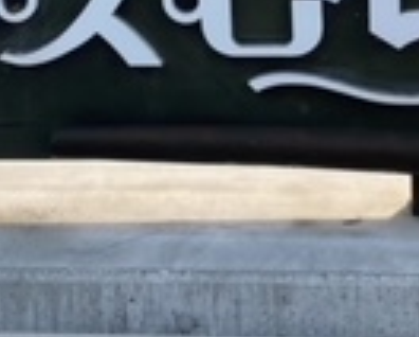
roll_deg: +1.5
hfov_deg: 15.6
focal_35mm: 123
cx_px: 114
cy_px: -140
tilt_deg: -4.9
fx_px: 1528
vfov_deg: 12.1
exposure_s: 1/582
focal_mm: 4.25
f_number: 1.8
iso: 32
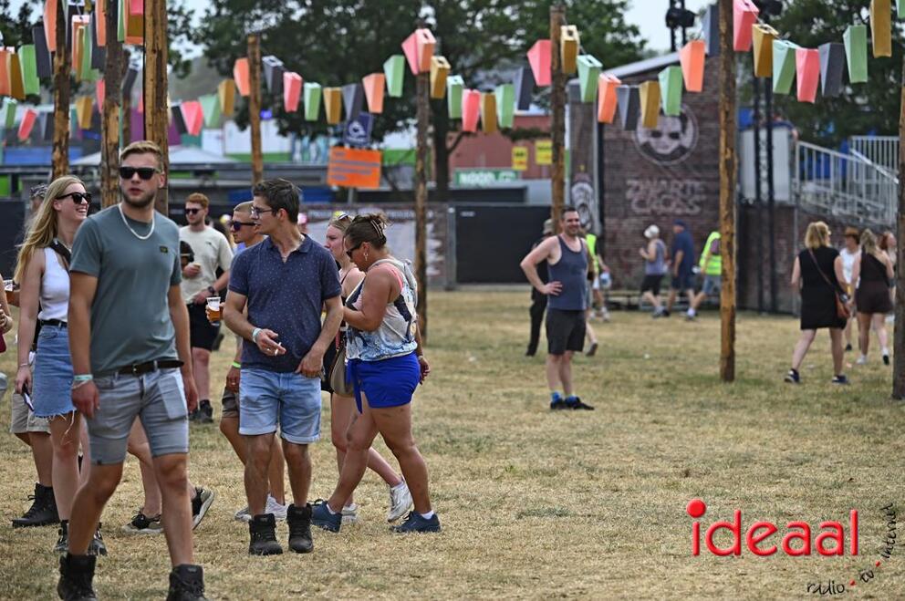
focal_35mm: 200
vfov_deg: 6.9
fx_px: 5022
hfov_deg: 10.3
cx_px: 452
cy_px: 300
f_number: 5.6
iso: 160
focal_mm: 200
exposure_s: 1/500
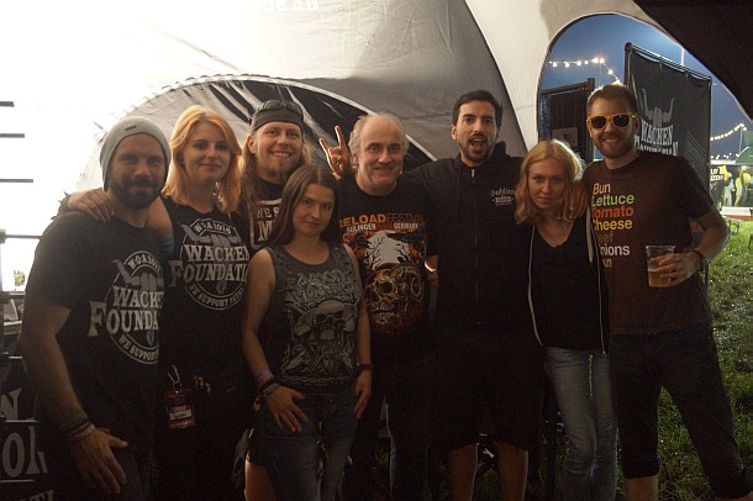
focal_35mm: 42
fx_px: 878
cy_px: 250
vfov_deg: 31.9
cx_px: 376
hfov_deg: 46.4
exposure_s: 1/6
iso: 3200
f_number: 4.5
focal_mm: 28
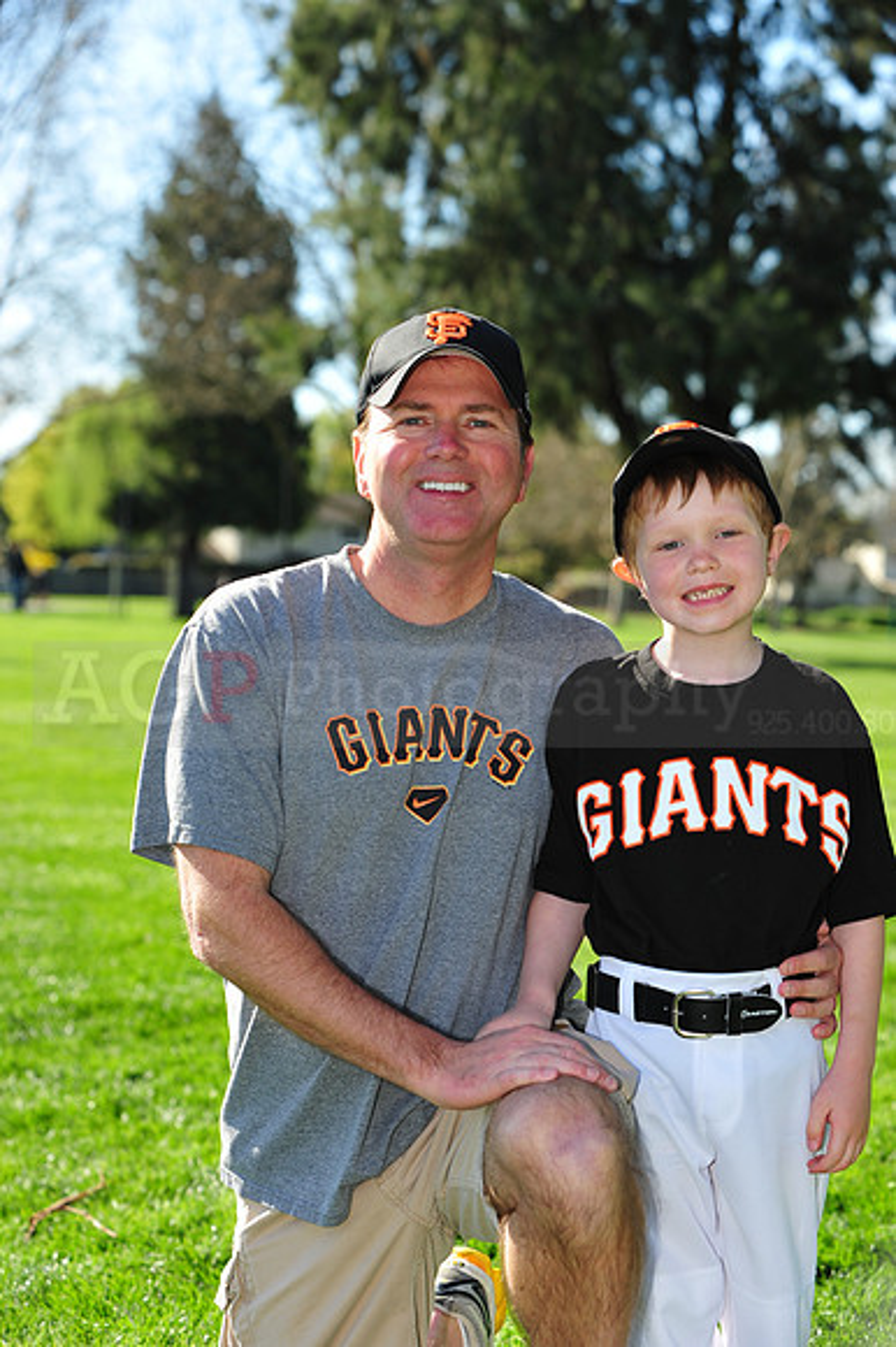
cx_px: 448
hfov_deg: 17.0
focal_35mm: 80
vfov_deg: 25.4
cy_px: 674
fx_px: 2990
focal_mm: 80
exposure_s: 1/400
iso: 200
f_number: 5.6
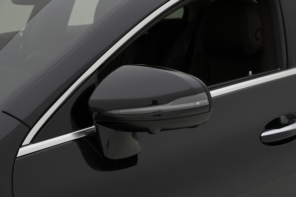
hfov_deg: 27.0
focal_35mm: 75
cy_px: 98
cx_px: 148
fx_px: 617
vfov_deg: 18.2
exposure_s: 1/80
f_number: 8
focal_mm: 50
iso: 250
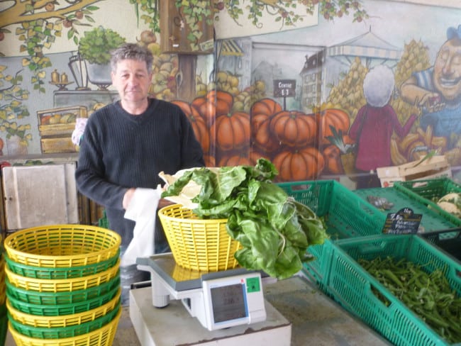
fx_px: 440
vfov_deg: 43.0
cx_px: 230
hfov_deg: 55.3
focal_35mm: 33
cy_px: 173
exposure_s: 1/30
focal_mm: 5.5
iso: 200
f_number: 2.8
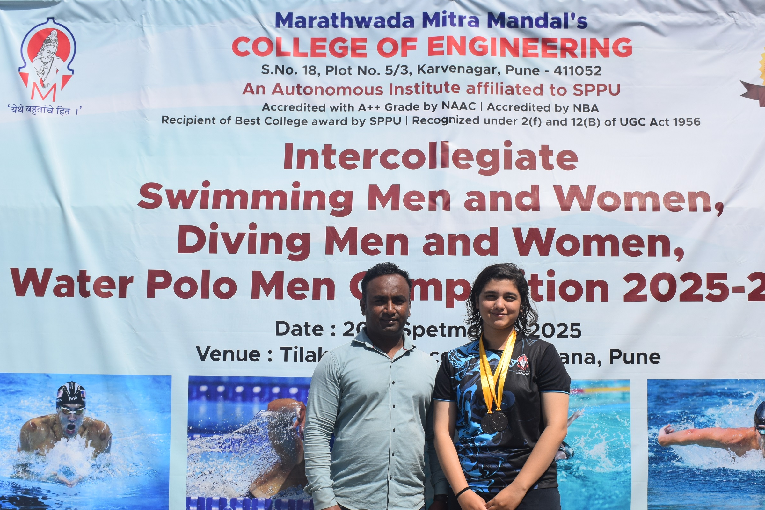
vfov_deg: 26.6
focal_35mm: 51
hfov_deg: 39.1
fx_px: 1076
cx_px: 405
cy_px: 295
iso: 200
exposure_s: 1/400
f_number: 10
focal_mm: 27
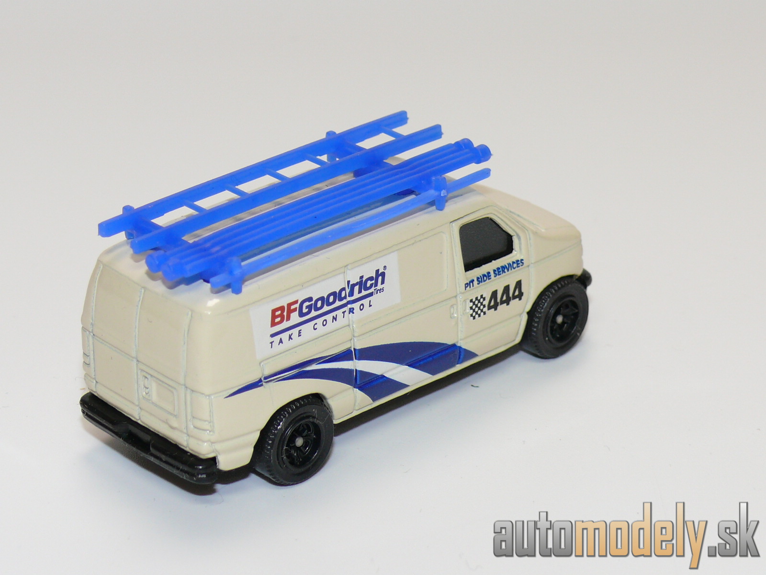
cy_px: 288
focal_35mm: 97
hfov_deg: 20.2
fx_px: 2146
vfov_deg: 15.2
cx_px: 383
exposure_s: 1/30
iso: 100
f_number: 4
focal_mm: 13.1
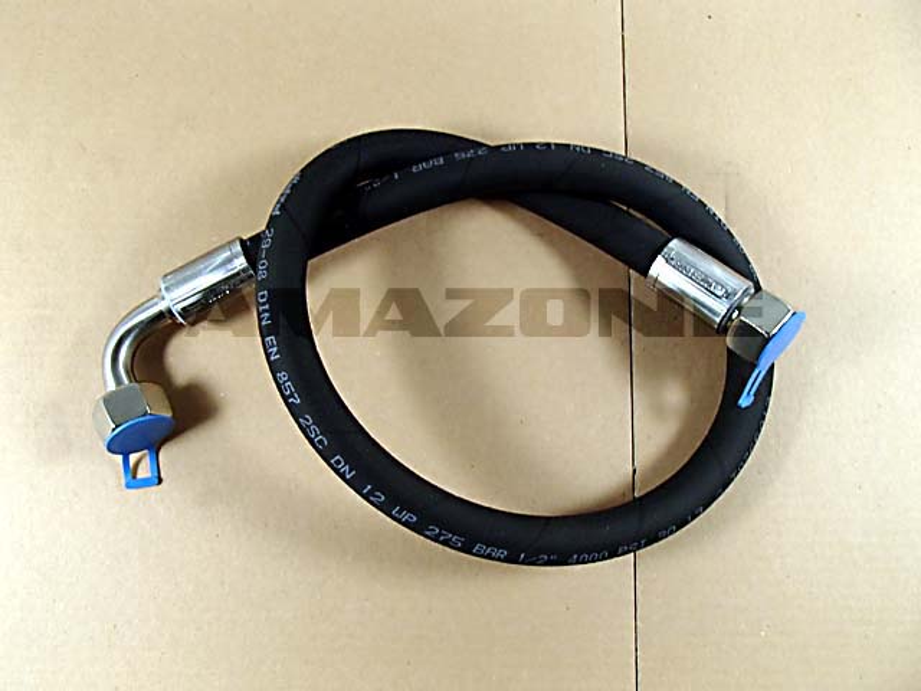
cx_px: 460
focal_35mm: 36
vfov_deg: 39.7
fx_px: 958
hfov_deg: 51.4
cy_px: 346
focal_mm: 6.45
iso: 200
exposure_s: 1/50
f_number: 4.5
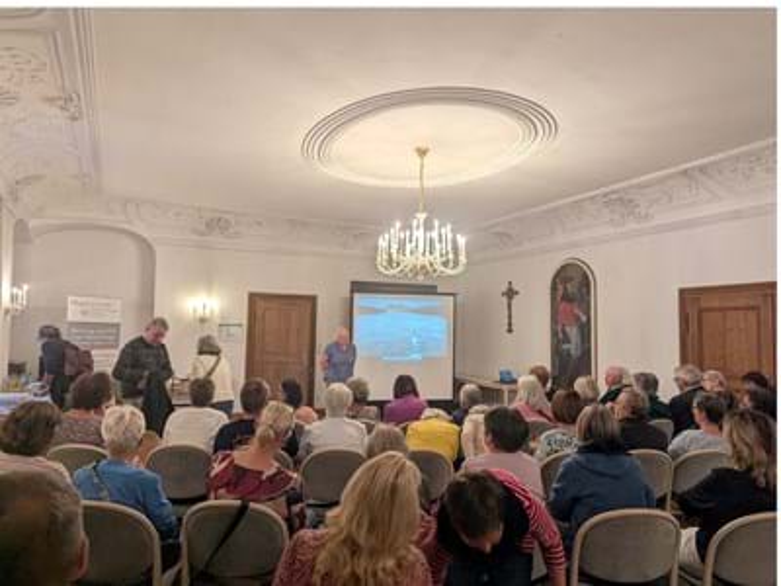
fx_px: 541
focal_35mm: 24
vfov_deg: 56.8
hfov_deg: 71.6
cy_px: 293
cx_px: 390
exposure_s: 1/100
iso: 125
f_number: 1.85
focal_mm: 6.81
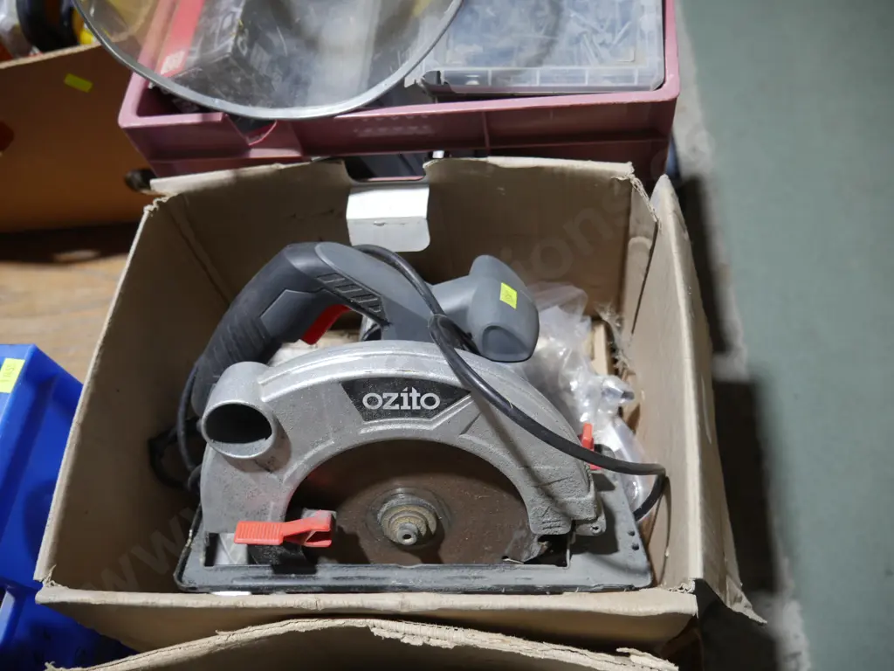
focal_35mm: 28
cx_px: 447
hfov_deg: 63.4
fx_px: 723
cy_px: 336
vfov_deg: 49.7
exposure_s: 1/60
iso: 400
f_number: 3.5
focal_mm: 14
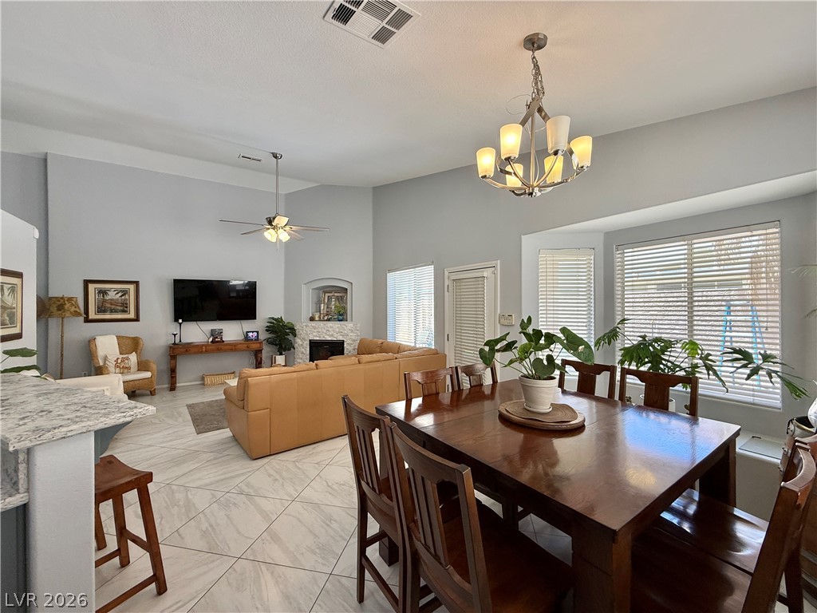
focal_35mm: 14
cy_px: 306
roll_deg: +0.0
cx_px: 408
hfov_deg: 102.1
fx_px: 330
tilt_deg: +1.1
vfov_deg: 85.7
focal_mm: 2.22
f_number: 2.2
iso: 100
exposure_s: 1/120
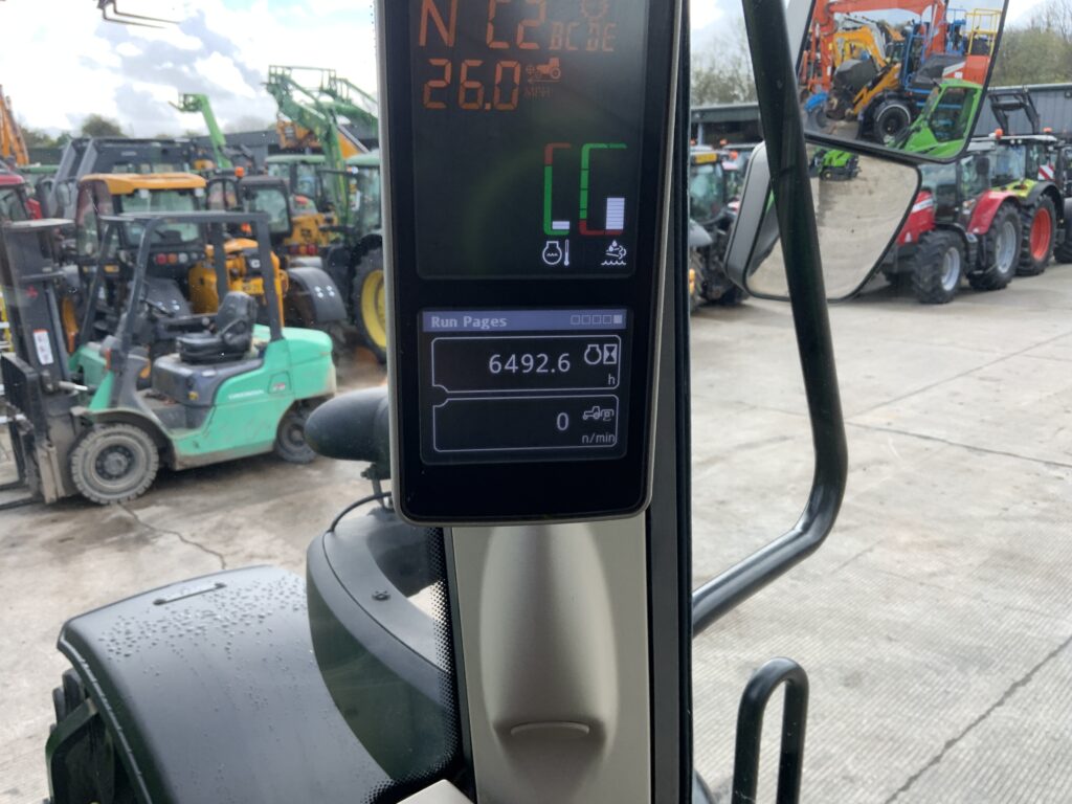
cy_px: 402
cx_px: 536
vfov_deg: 48.2
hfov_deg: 61.7
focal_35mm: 29
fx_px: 898
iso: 16
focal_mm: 3
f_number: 1.8
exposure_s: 1/284
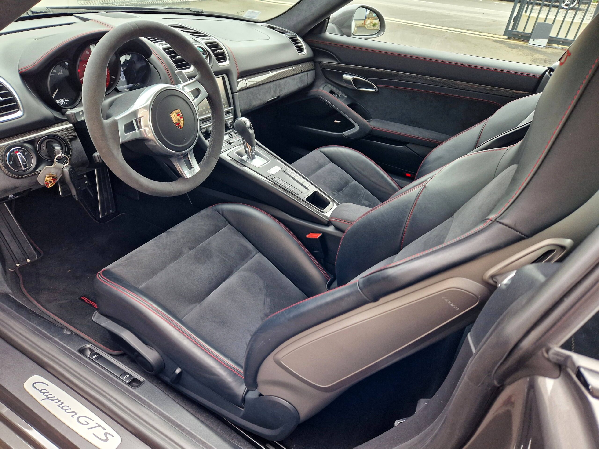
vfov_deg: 58.9
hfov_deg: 73.9
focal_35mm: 23
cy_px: 224
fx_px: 398
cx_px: 300
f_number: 1.8
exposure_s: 1/180
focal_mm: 5.4
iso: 125
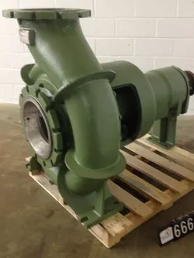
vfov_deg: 44.7
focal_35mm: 42
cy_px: 118
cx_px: 111
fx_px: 314
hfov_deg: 34.3
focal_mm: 4.28
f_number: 2.4
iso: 160
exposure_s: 1/20
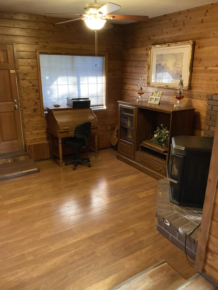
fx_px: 235
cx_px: 109
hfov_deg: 49.7
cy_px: 145
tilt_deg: -17.6
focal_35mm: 28
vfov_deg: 63.4
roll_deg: -1.2
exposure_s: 1/30
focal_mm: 3.99
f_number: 1.8
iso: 640
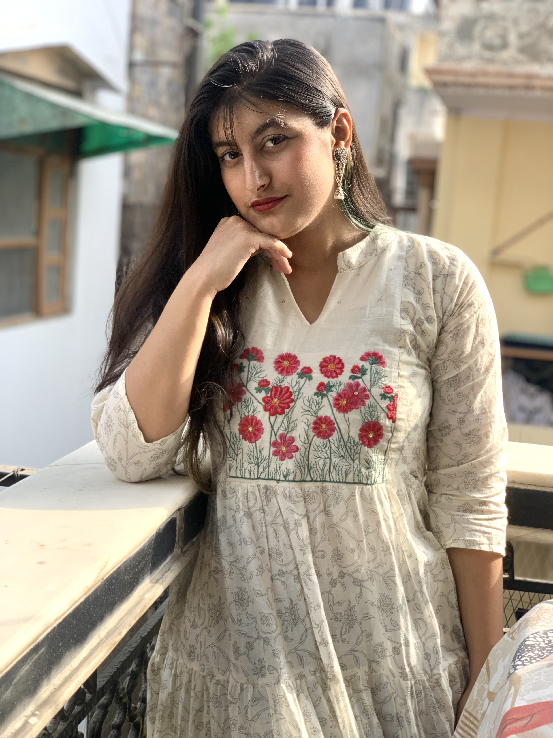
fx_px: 1108
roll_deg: -4.2
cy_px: 369
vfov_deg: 36.8
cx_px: 276
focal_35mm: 52
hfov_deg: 28.0
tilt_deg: -8.0
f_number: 2.4
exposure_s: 1/122
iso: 20
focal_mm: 6
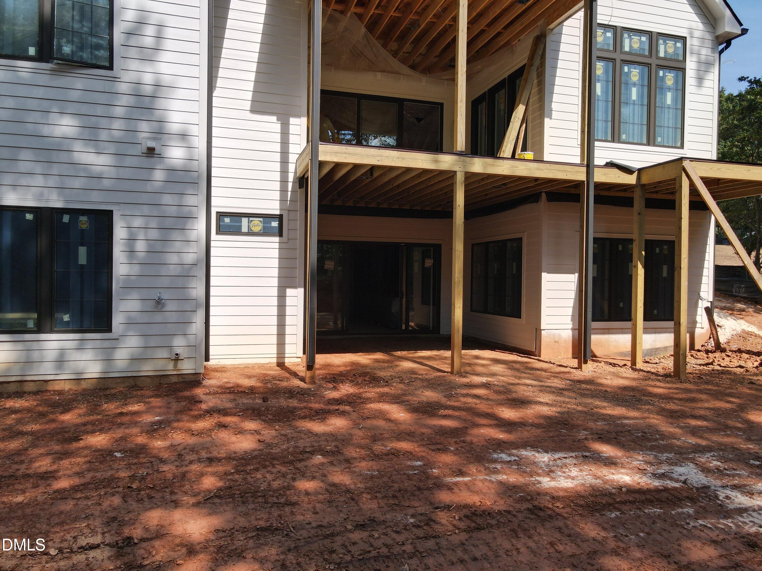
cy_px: 286
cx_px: 381
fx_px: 528
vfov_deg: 56.8
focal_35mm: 24
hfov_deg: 71.6
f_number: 2.8
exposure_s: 1/320
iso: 100
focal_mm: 4.5
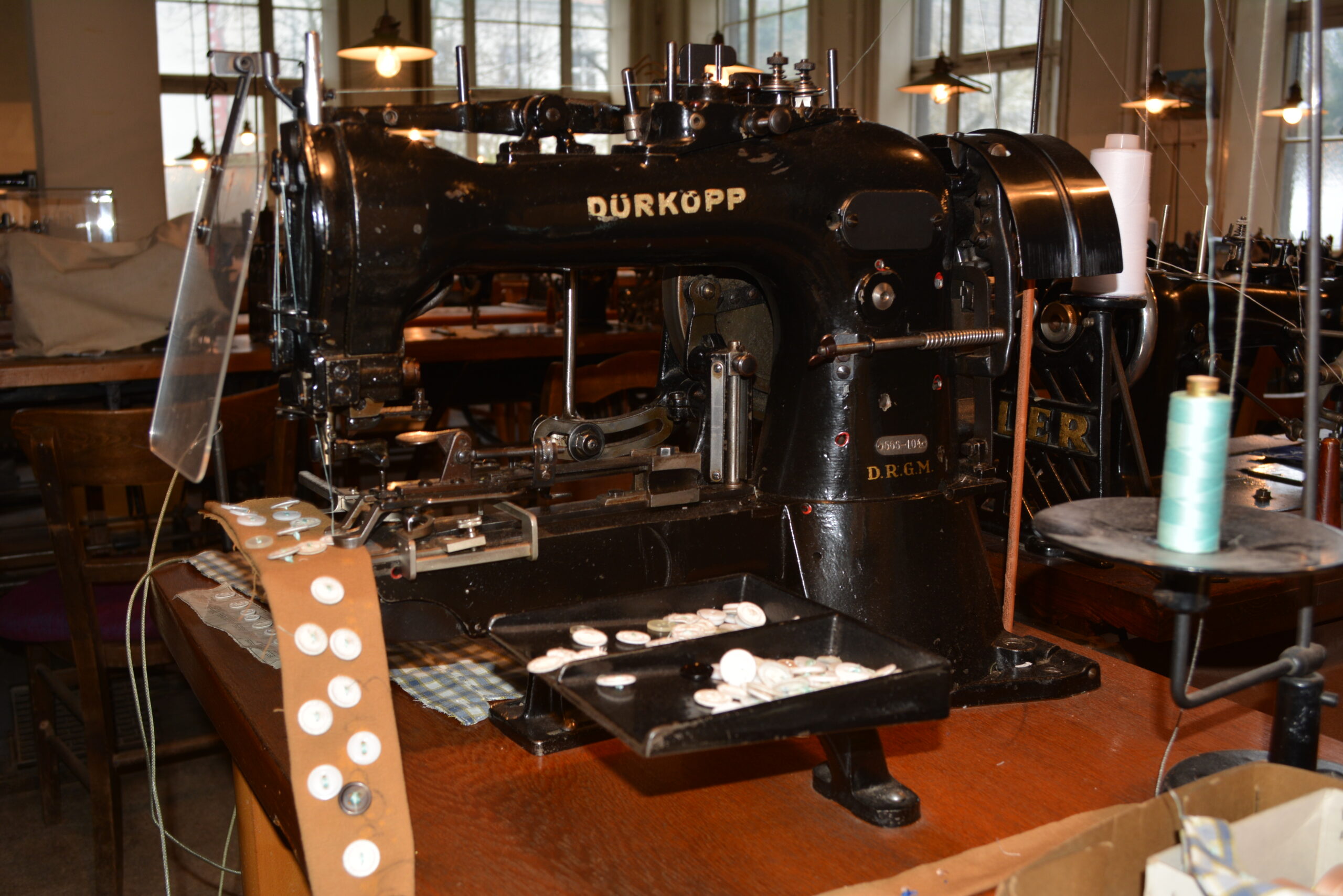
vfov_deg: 36.9
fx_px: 1343
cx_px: 672
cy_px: 448
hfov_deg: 53.1
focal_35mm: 36
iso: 200
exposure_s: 1/30
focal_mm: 24
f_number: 5.6
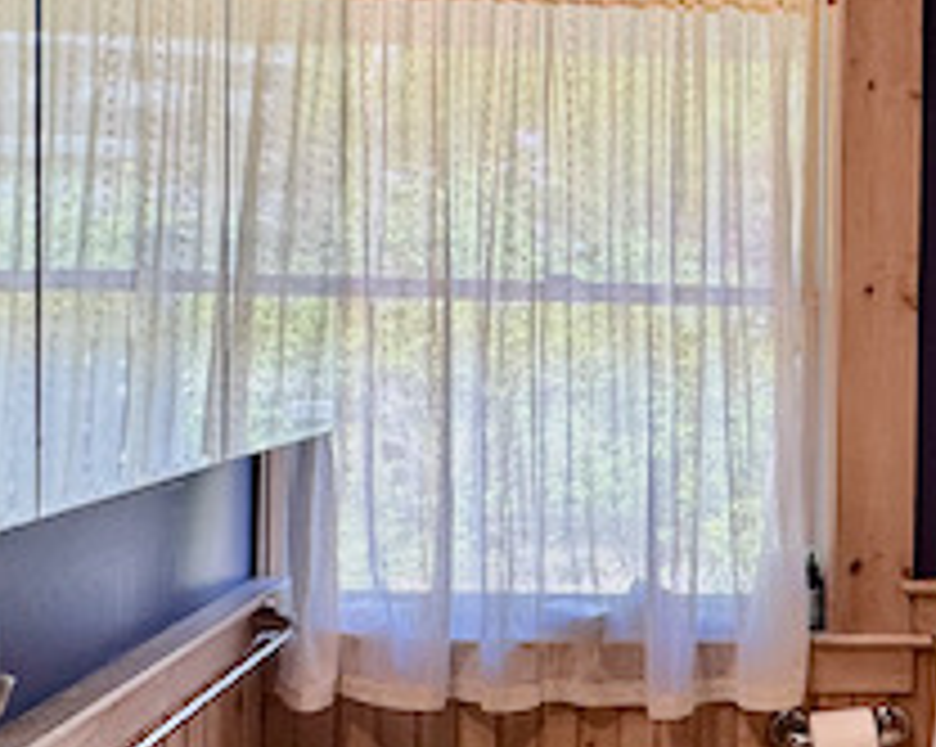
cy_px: 351
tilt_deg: -0.2
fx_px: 1162
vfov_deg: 35.6
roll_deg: -1.3
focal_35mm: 42
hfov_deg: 41.5
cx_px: 781
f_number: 2.2
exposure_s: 1/120
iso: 80
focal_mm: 2.22
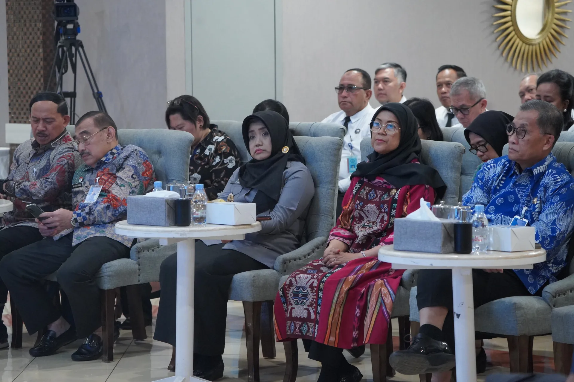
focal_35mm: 132
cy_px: 191
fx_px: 2103
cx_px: 287
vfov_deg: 10.4
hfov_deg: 15.5
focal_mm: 132
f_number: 5.6
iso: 12800
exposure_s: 1/100
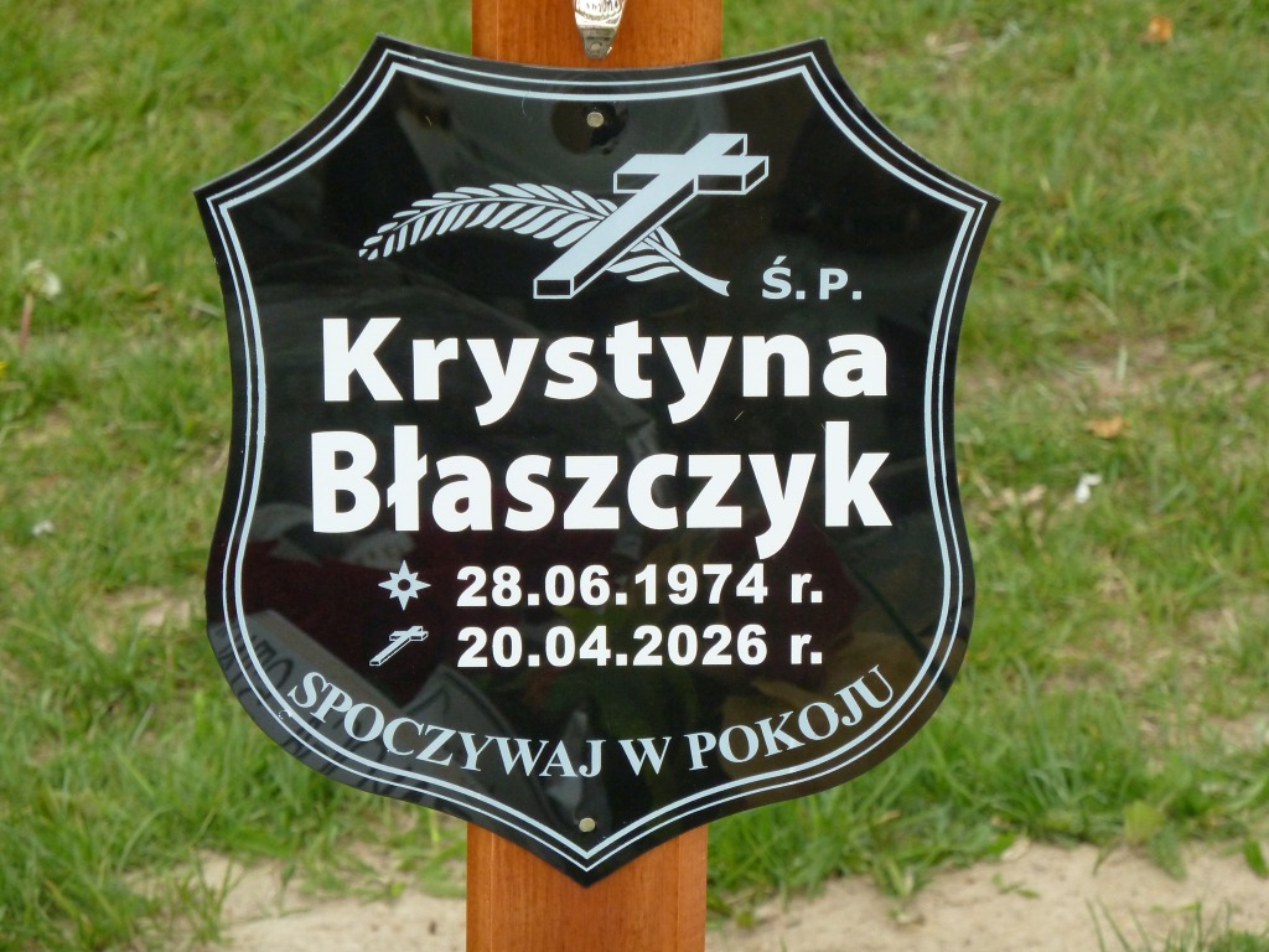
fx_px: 7185
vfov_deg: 7.6
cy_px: 476
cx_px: 634
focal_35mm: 196
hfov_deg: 10.1
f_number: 4.5
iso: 320
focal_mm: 32.1
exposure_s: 1/640
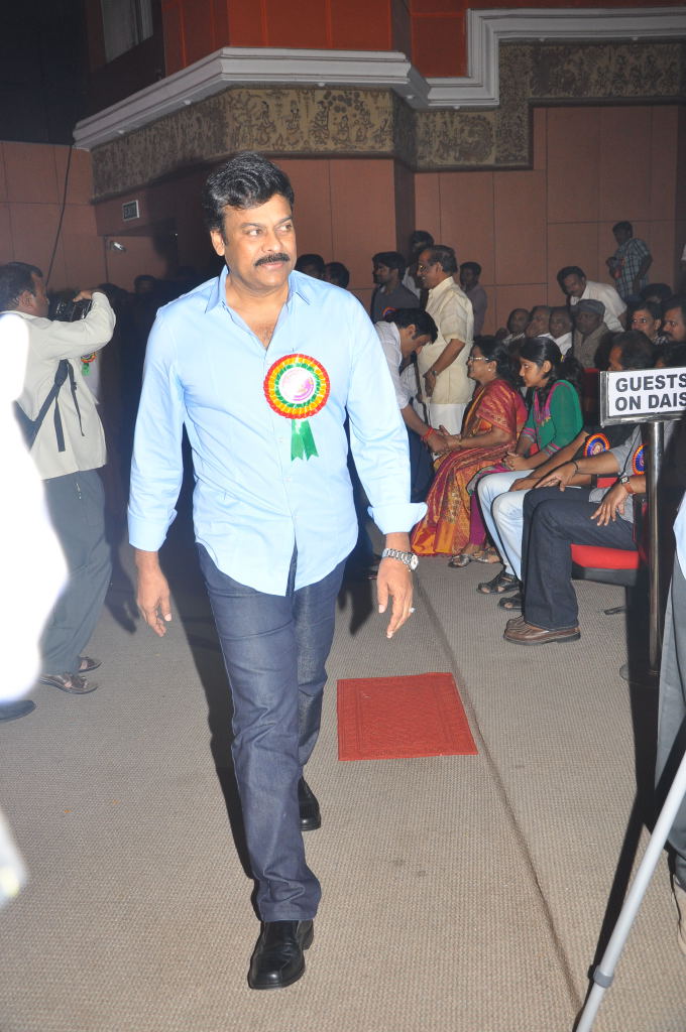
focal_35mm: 36
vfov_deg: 53.2
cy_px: 516
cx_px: 343
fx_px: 1032
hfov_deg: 36.8
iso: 500
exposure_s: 1/160
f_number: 5.6
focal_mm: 24
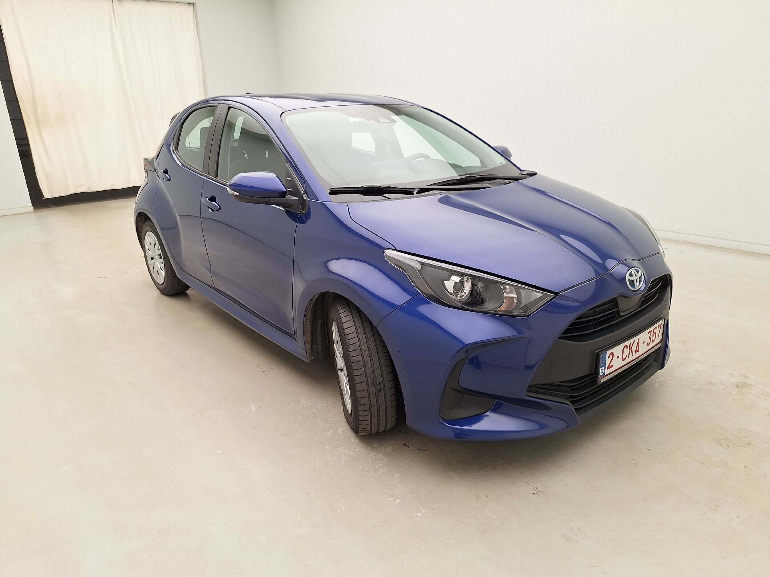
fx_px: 512
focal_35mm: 23
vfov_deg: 58.9
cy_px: 288
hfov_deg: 73.9
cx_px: 385
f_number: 1.8
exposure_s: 1/100
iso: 50
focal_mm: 5.54
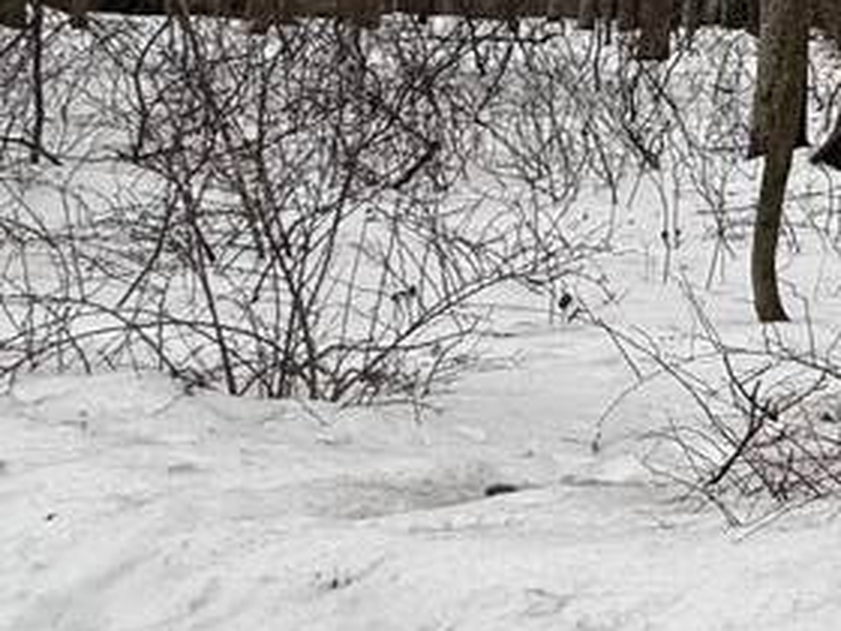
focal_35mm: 64
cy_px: -108
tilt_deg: +1.8
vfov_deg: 21.4
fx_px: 1555
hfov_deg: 18.8
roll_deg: -4.7
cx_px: 1682
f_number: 2.2
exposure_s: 1/313
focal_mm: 2.22
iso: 50
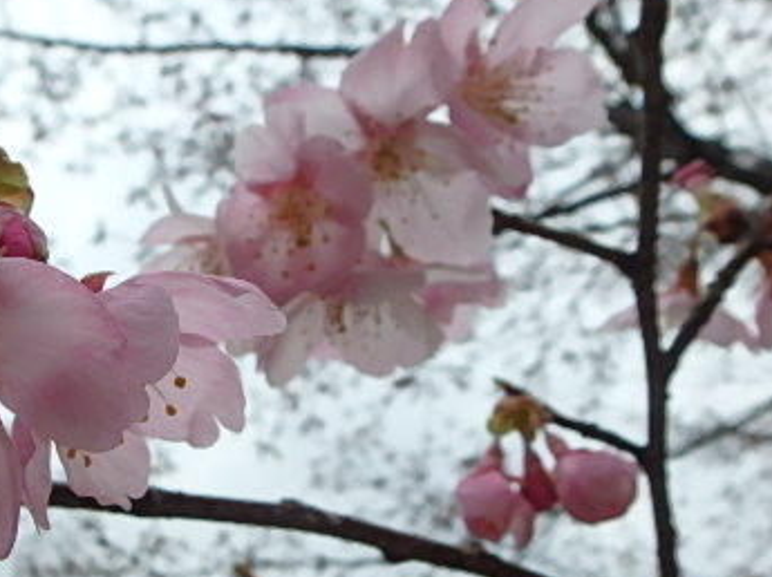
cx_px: 163
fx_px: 869
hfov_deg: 45.7
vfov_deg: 35.9
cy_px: 432
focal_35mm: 39
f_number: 3.5
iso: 125
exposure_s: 1/640
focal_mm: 3.7
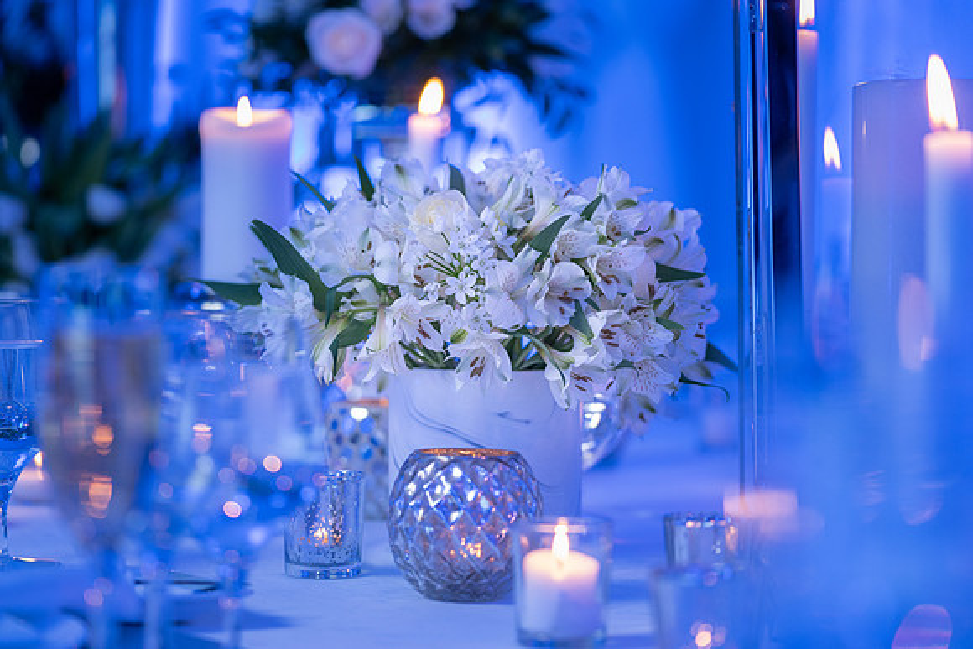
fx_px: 2291
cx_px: 509
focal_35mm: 85
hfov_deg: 24.0
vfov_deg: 16.1
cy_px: 339
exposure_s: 1/200
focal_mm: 81
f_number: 2.8
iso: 1600
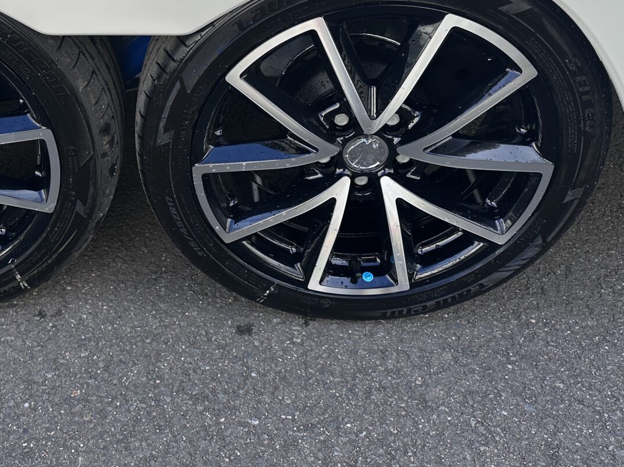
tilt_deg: -30.8
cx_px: 163
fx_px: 829
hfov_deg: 40.2
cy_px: 85
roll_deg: +2.7
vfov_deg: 30.6
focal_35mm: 46
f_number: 1.78
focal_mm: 6.86
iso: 80
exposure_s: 1/1131
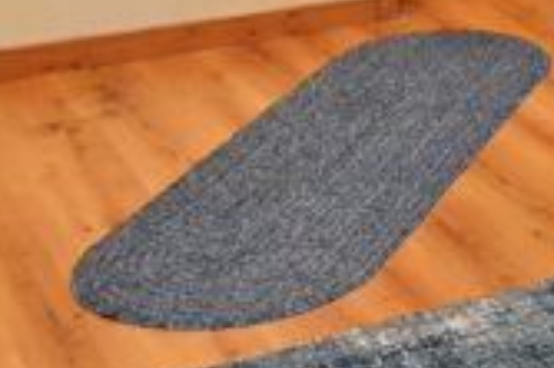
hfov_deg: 16.6
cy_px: -464
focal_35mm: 115
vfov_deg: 10.5
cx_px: 760
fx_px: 1768
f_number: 5.6
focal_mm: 16
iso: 400
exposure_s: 1/5
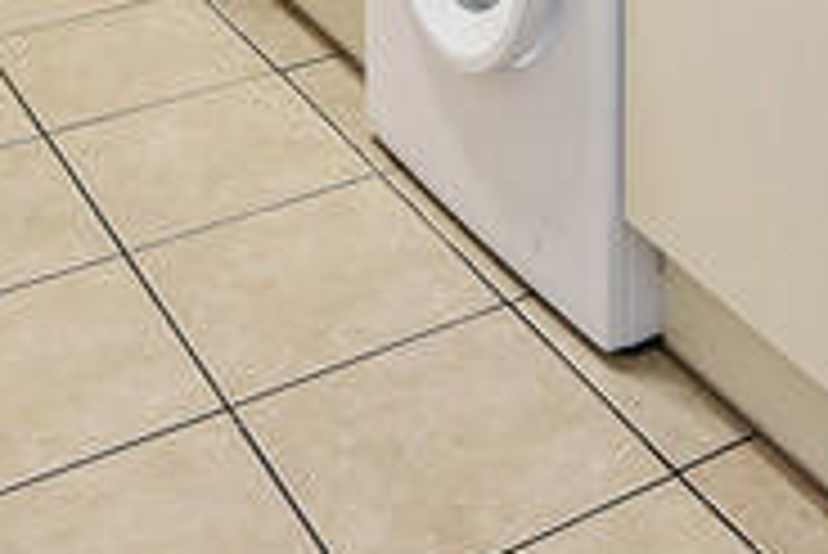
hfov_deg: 25.6
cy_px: -802
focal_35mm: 78
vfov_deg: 13.0
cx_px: 644
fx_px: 1795
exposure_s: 1/20
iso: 400
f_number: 7.1
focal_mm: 14
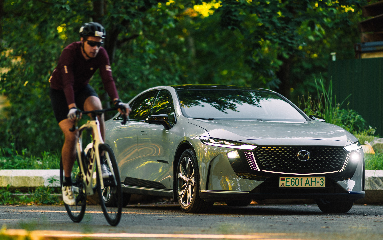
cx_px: 189
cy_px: 138
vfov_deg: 8.6
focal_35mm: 153
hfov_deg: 13.7
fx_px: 1597
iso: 100
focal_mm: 135
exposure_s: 1/160
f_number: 2
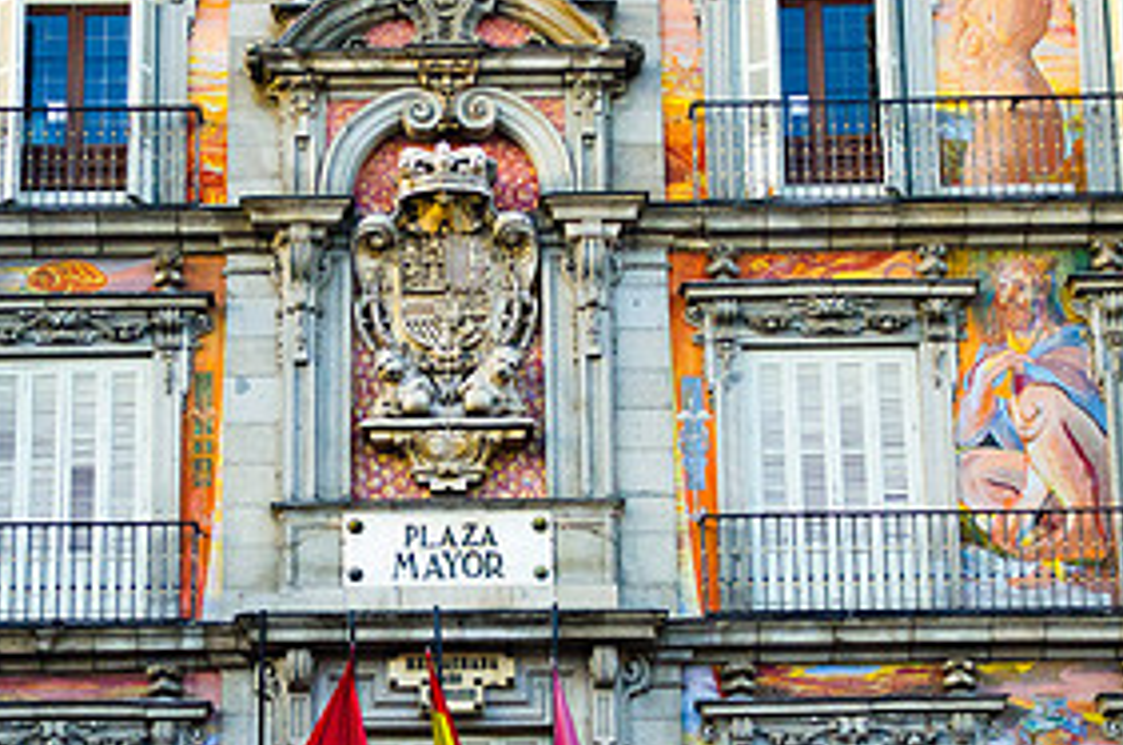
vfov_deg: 12.6
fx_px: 3364
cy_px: 402
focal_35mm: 108
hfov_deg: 18.9
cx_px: 442
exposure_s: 1/500
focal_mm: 35
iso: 800
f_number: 3.3
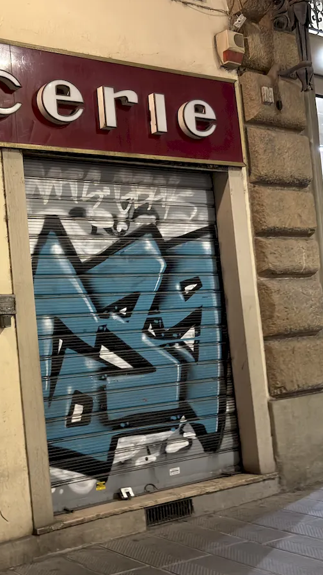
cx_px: -20
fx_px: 776
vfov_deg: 40.6
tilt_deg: +4.9
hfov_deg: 22.4
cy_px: 288
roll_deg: +4.0
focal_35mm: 51
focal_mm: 6.76
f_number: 1.78
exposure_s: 1/33
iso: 400
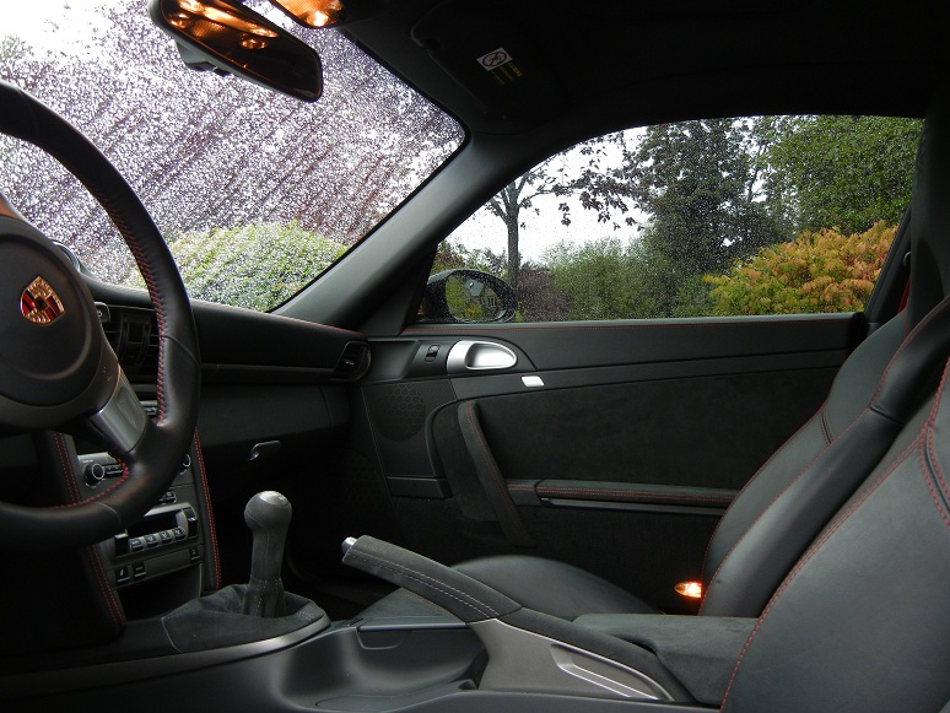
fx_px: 851
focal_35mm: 31
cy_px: 347
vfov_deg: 45.5
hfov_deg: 58.3
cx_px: 471
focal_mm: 5.4
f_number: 3.5
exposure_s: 1/36.8
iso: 160
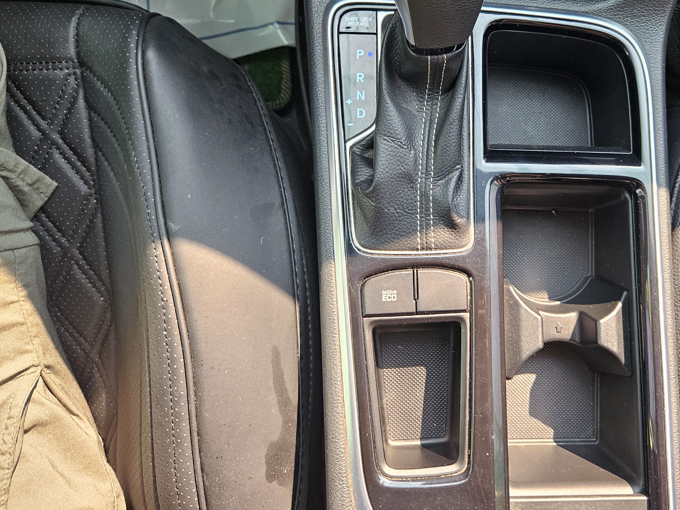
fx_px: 648
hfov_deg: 54.5
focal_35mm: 33
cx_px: 441
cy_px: 170
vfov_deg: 42.4
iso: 200
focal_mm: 5.4
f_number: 1.8
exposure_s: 1/170
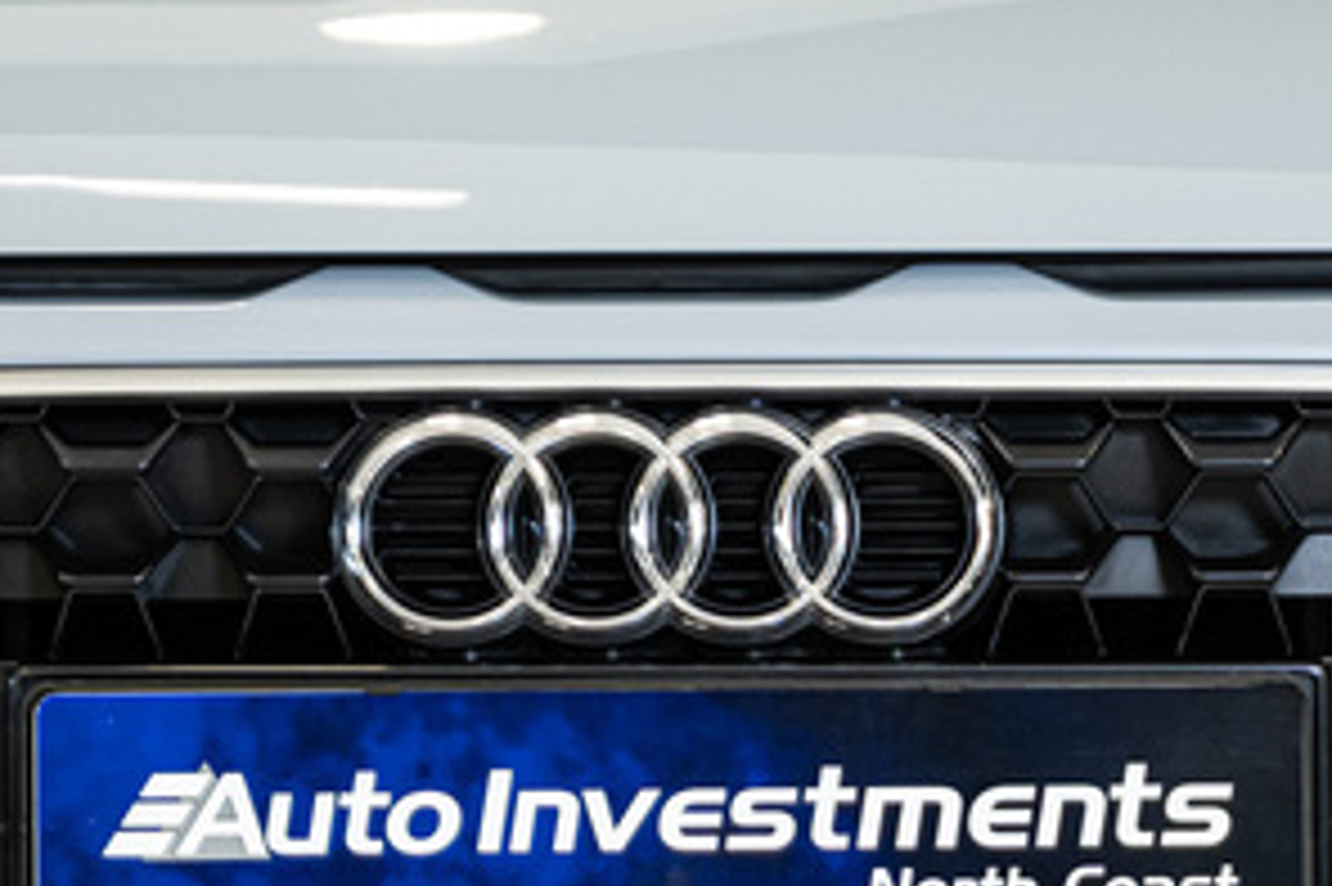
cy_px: 432
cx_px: 700
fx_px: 9577
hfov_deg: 8.0
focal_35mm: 259
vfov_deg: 5.3
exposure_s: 1/160
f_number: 2.8
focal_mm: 75
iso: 640
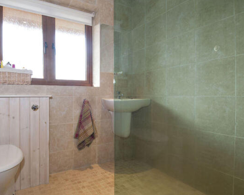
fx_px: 152
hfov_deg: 76.5
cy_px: 95
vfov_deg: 65.5
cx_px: 94
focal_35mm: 21
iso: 200
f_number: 8
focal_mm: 12
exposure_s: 1/10
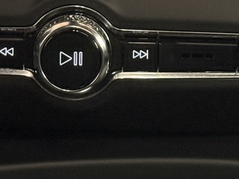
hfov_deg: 9.0
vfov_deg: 6.5
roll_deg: +0.3
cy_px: -225
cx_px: 98
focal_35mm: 221
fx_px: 1526
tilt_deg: -16.6
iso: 400
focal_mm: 6.76
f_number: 1.78
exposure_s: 1/25
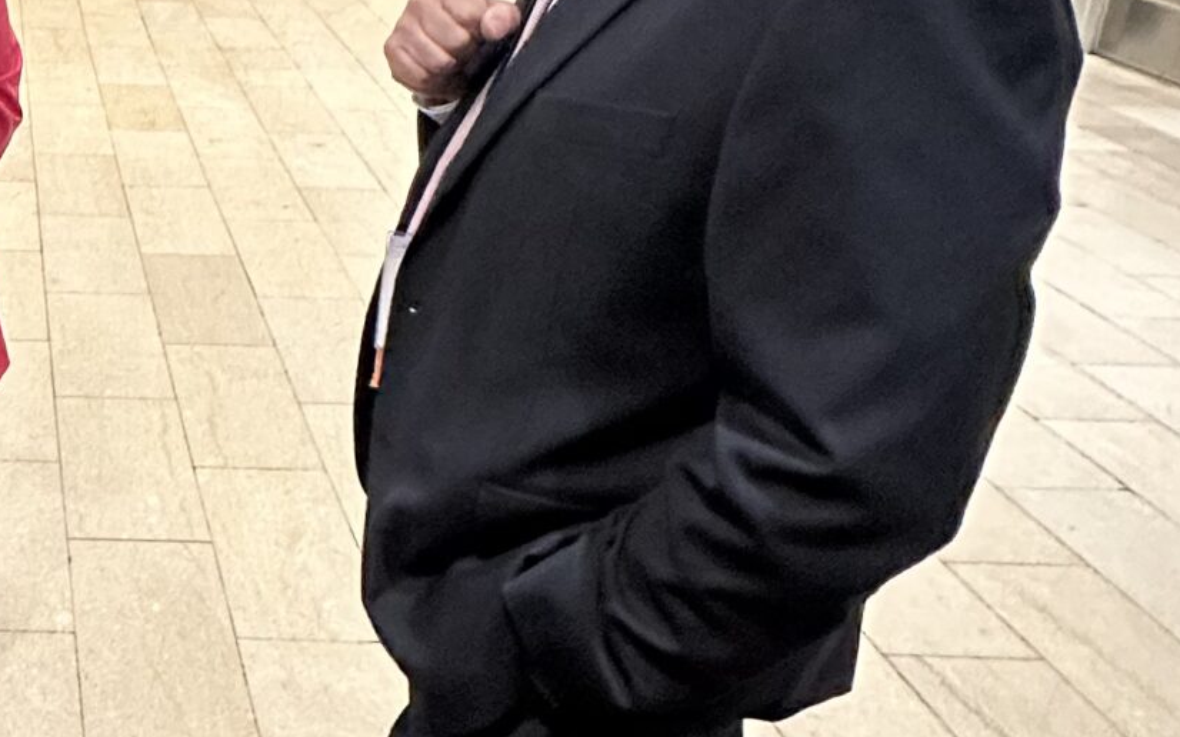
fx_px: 1479
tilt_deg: -16.5
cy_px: 76
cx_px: -40
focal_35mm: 46
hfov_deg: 38.0
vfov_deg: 27.0
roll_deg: -1.2
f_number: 2.2
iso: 800
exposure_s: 1/60
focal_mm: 2.22
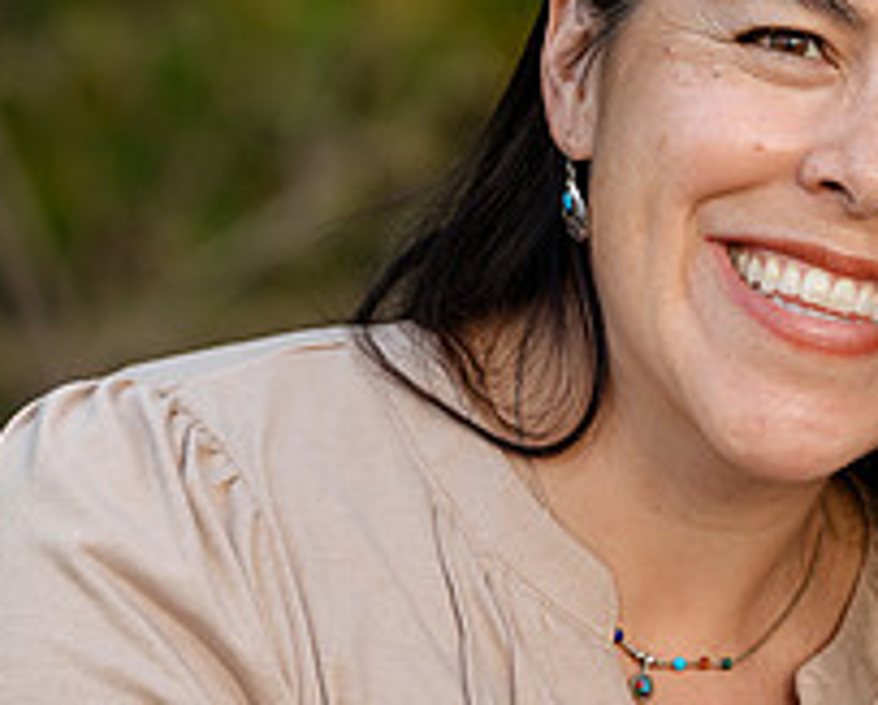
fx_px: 11424
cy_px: 227
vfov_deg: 3.5
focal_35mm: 439
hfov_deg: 4.4
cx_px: 843
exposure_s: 1/200
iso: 640
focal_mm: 164
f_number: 5.6
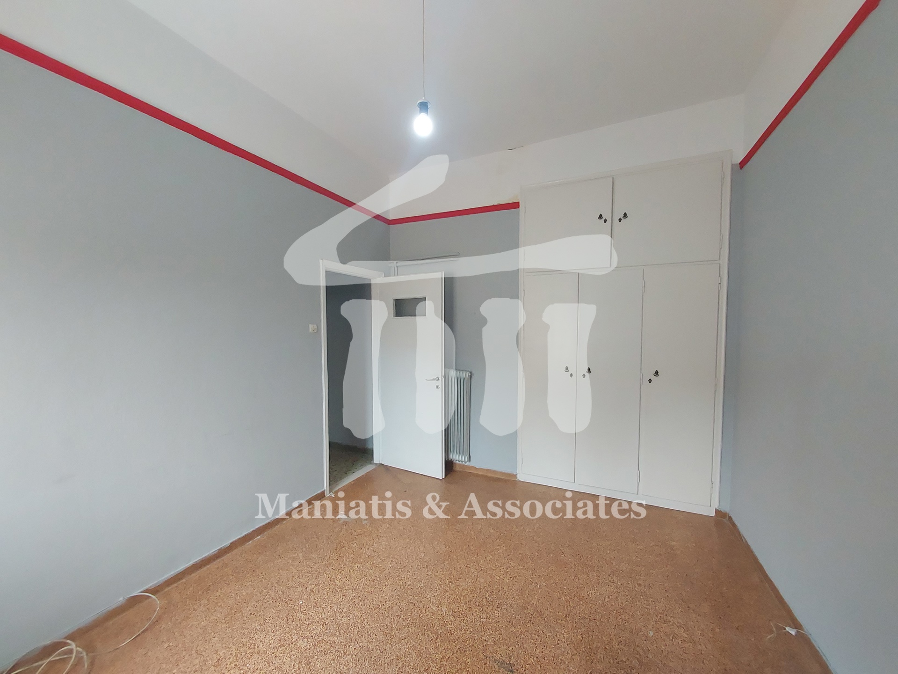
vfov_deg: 89.9
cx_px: 449
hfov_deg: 106.2
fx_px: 337
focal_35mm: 13
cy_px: 337
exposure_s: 1/50
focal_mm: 1.42
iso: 100
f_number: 2.2
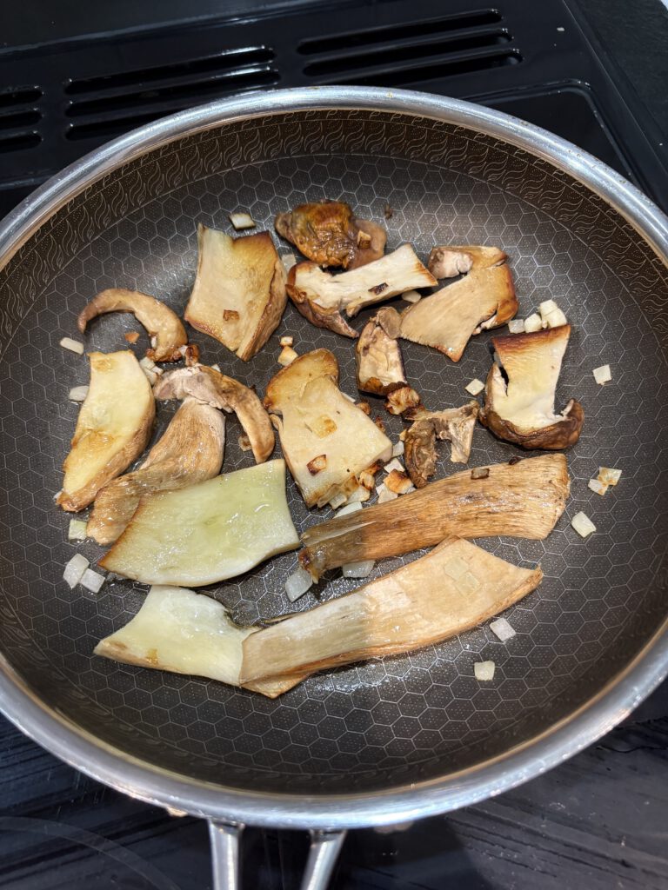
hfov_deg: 53.1
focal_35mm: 26
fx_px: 669
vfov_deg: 67.3
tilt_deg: -61.9
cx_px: 334
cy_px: 445
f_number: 1.6
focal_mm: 5.96
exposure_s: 1/50
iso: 125
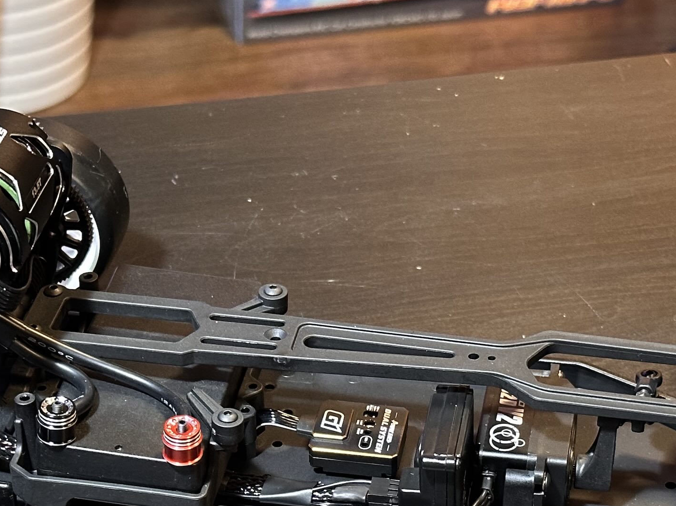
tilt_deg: -38.5
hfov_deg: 19.4
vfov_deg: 14.5
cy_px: 439
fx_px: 1972
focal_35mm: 101
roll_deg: -2.0
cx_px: 318
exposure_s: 1/40
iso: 500
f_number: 1.78
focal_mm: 6.86
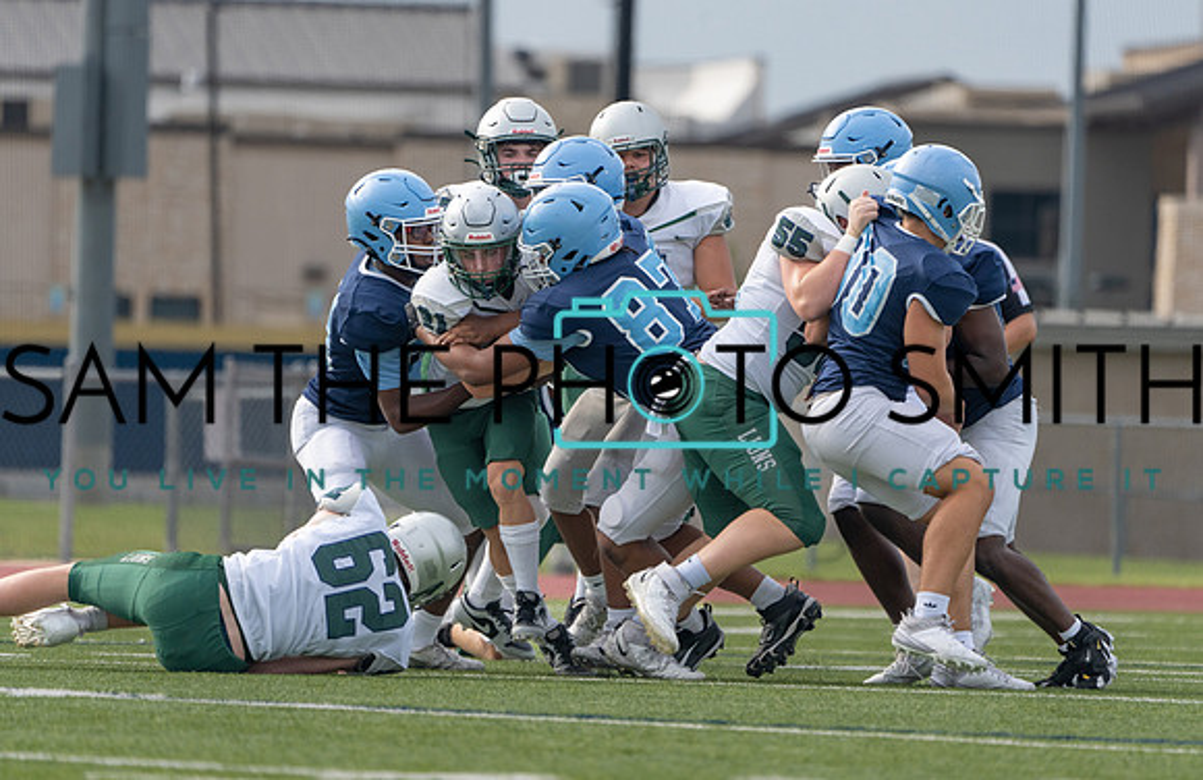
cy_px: 351
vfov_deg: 3.0
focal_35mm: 443
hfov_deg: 4.7
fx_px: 14670
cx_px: 645
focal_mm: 400
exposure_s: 1/1250
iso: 320
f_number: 5.6
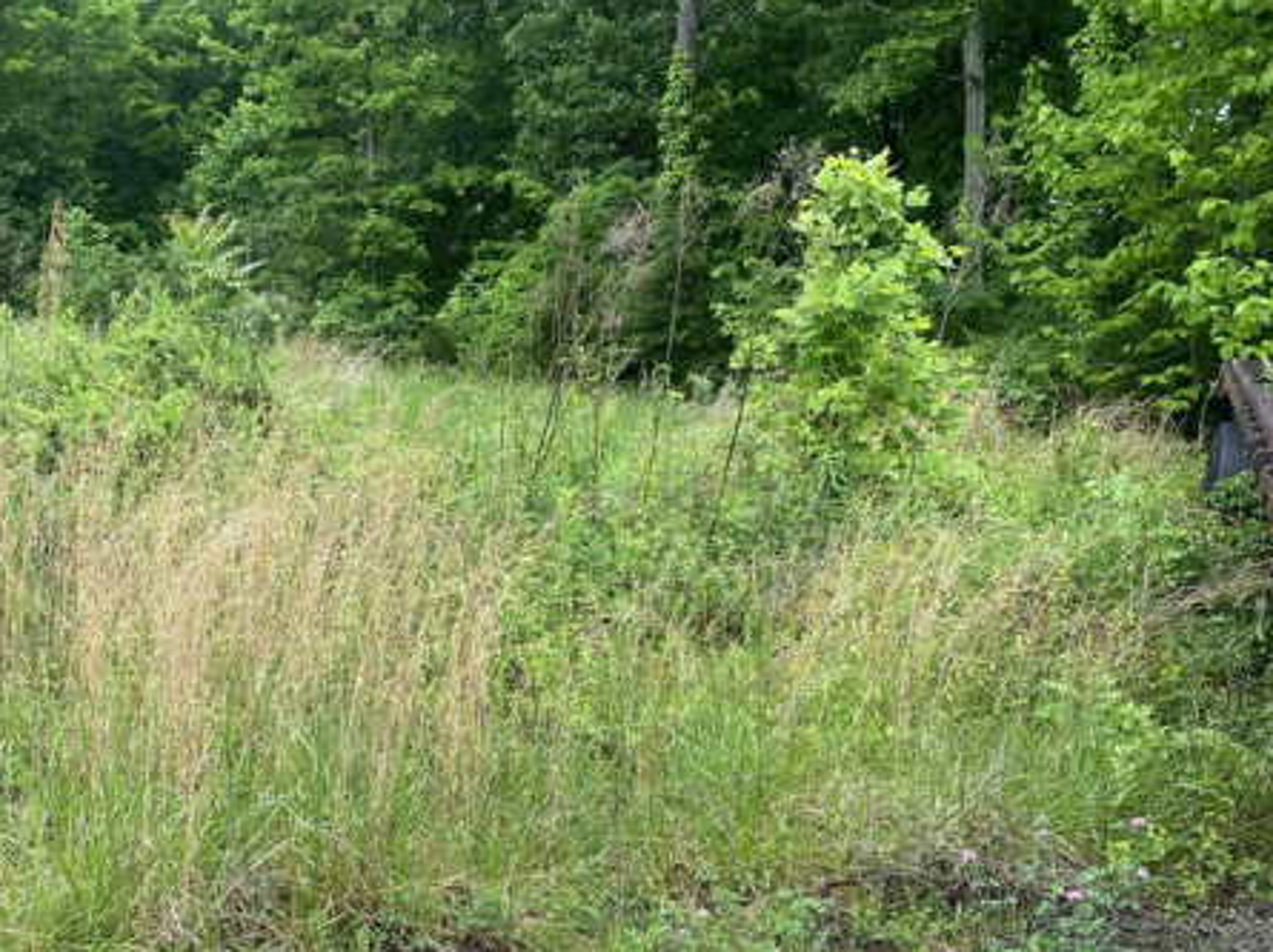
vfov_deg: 36.4
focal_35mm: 39
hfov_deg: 46.6
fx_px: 1433
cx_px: 356
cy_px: 640
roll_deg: +0.0
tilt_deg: -10.6
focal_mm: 4.25
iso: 32
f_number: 1.8
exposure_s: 1/437
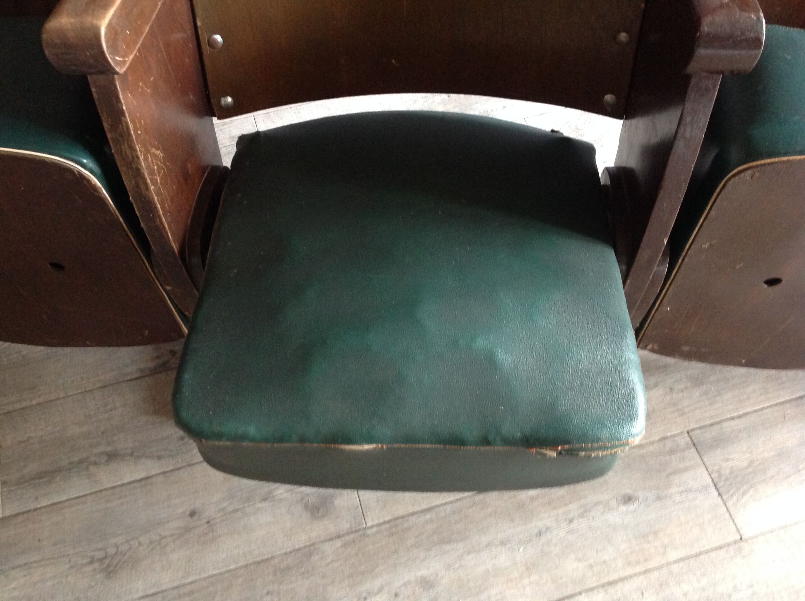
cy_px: 300
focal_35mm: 35
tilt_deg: -59.8
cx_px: 402
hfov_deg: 52.7
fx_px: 813
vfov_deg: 40.6
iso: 320
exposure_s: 1/15
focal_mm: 4.28
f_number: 2.4
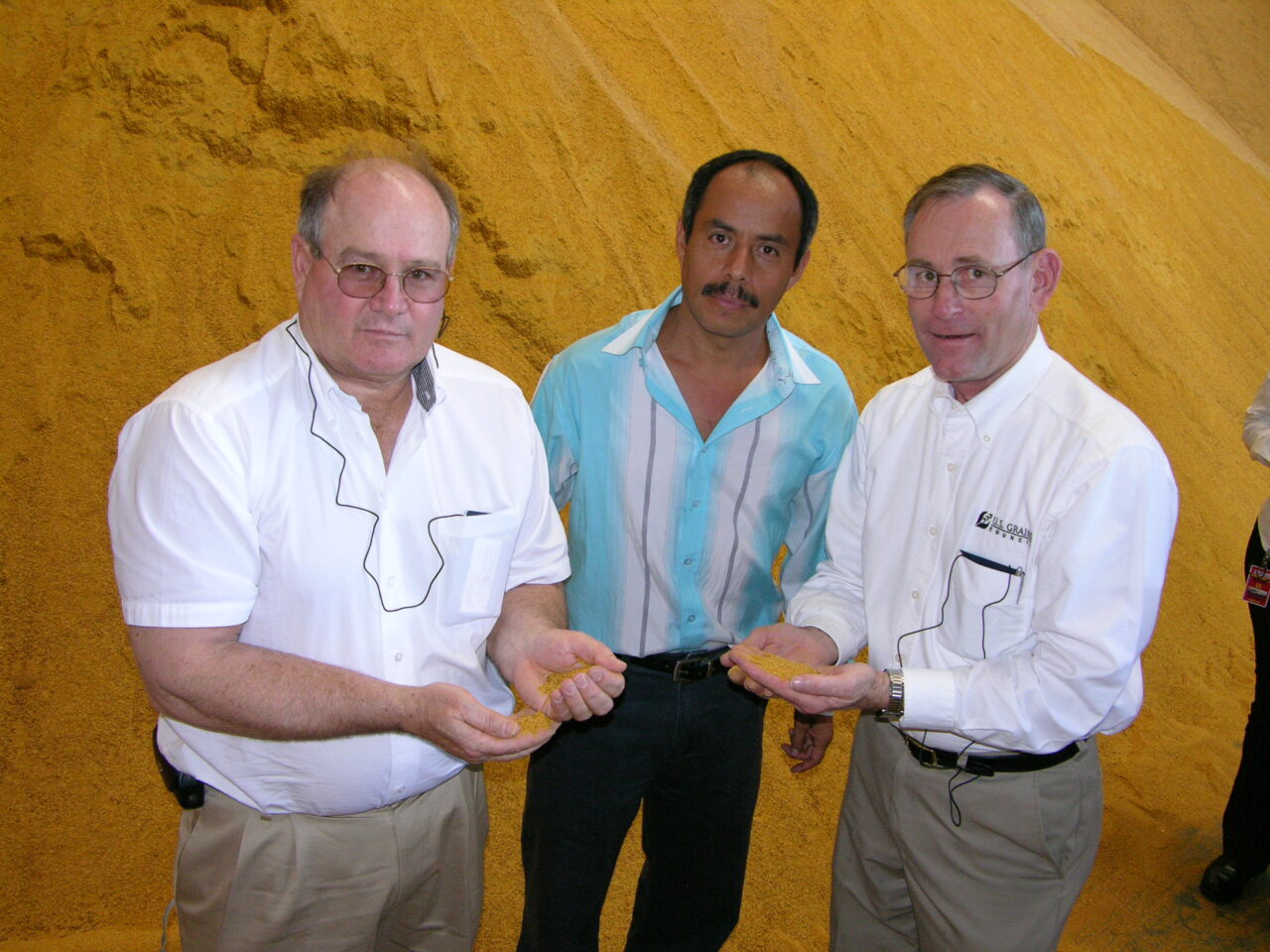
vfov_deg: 40.7
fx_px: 1284
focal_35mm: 35
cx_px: 635
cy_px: 476
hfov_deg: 52.6
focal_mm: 9
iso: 200
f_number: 2.8
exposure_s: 1/60.1
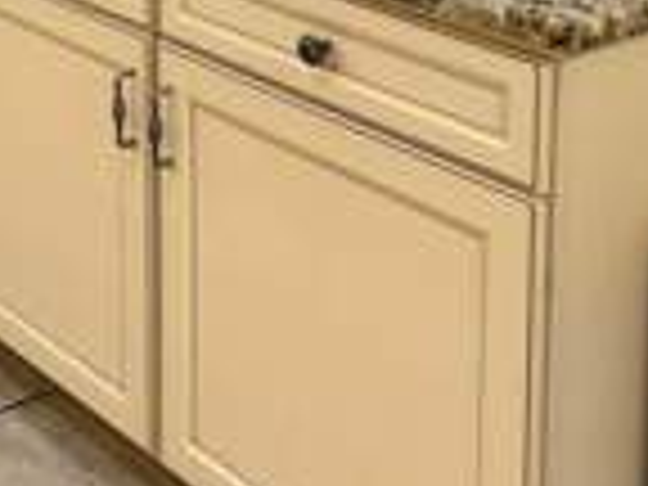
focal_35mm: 80
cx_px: -86
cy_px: -306
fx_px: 1498
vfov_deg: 16.3
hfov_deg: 22.8
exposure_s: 1/60
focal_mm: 6.76
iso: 160
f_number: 1.78
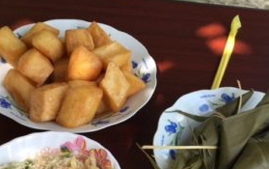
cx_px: 190
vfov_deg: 23.4
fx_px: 404
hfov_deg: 36.3
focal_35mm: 55
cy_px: 127
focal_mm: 4.15
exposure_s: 1/100
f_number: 2.2
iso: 25
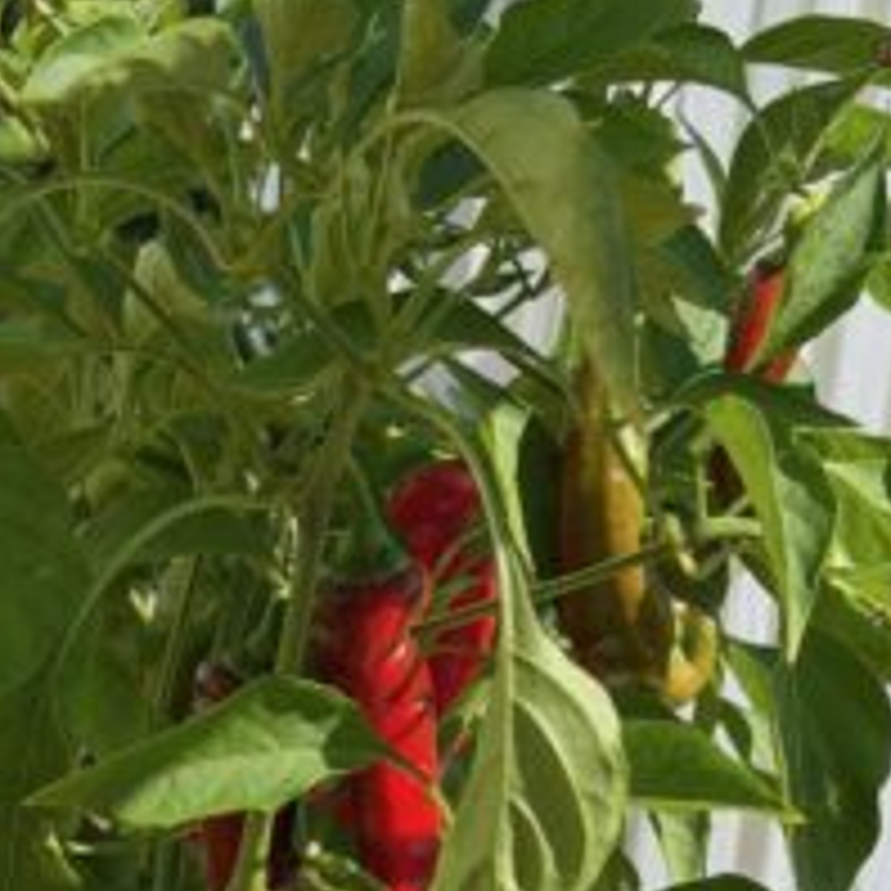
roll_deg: -2.9
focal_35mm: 116
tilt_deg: -16.0
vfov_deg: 14.7
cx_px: 112
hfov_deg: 14.9
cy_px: 979
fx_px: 3378
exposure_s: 1/2976
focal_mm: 6.76
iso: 64
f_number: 1.78
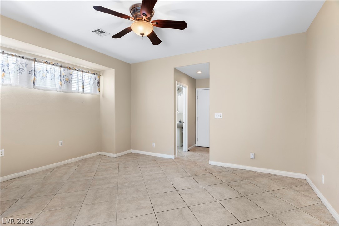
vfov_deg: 70.4
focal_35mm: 17
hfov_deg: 93.3
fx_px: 160
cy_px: 113
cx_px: 170
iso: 400
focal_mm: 17
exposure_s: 1/80
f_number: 8
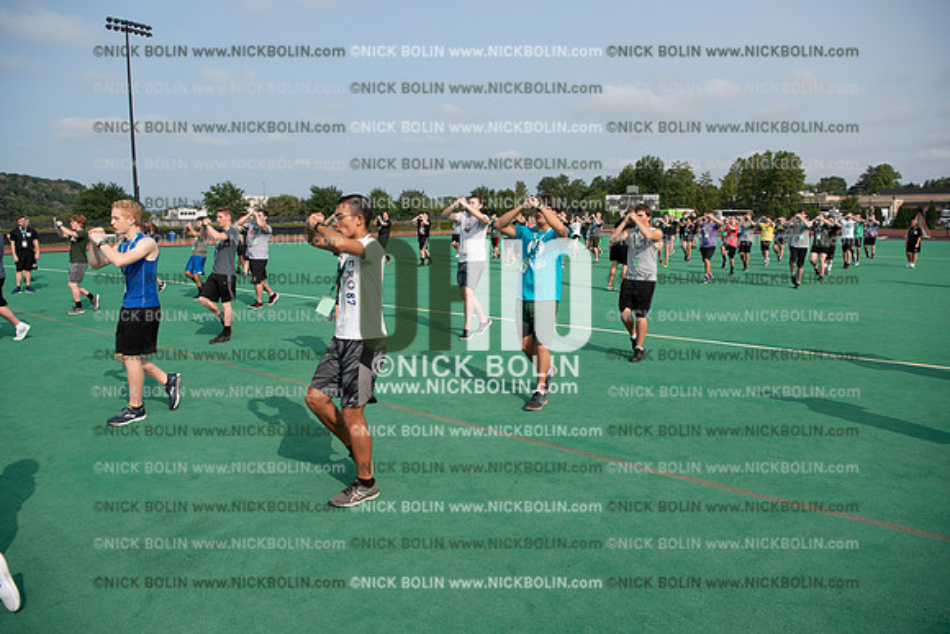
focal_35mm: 24
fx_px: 633
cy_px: 317
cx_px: 475
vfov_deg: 53.2
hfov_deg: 73.7
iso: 125
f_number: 5.6
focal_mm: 24
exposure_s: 1/640
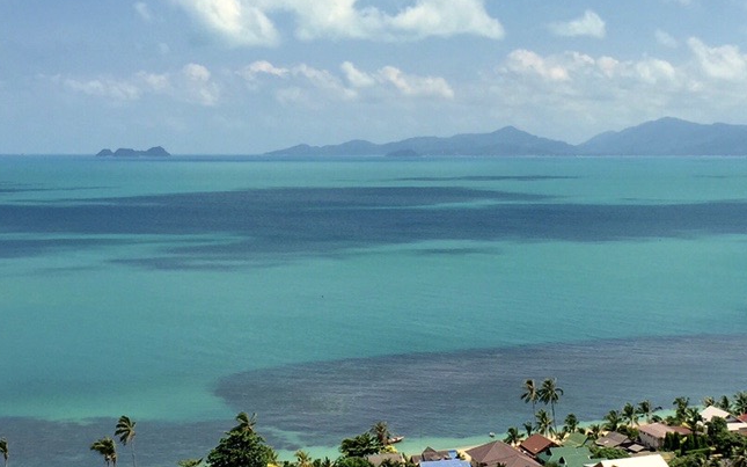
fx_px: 1242
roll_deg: -1.7
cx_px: 508
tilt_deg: -5.4
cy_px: 264
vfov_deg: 21.3
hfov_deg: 33.1
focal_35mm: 61
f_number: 2.2
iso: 32
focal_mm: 4.15
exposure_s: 1/2639
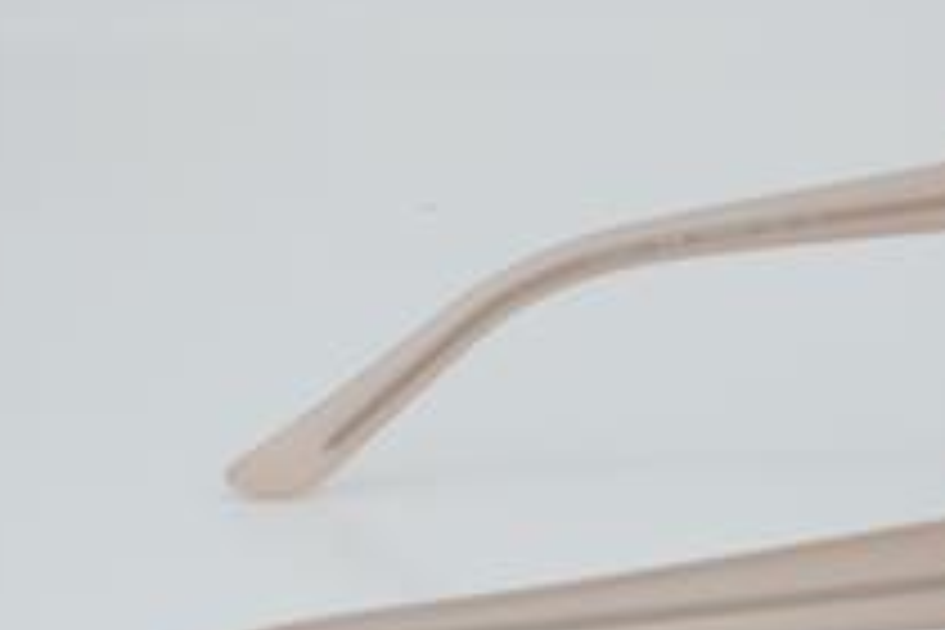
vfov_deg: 9.6
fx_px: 3753
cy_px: 544
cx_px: 760
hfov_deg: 14.3
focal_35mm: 143
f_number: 32
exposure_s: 1/3
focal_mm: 50
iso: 100
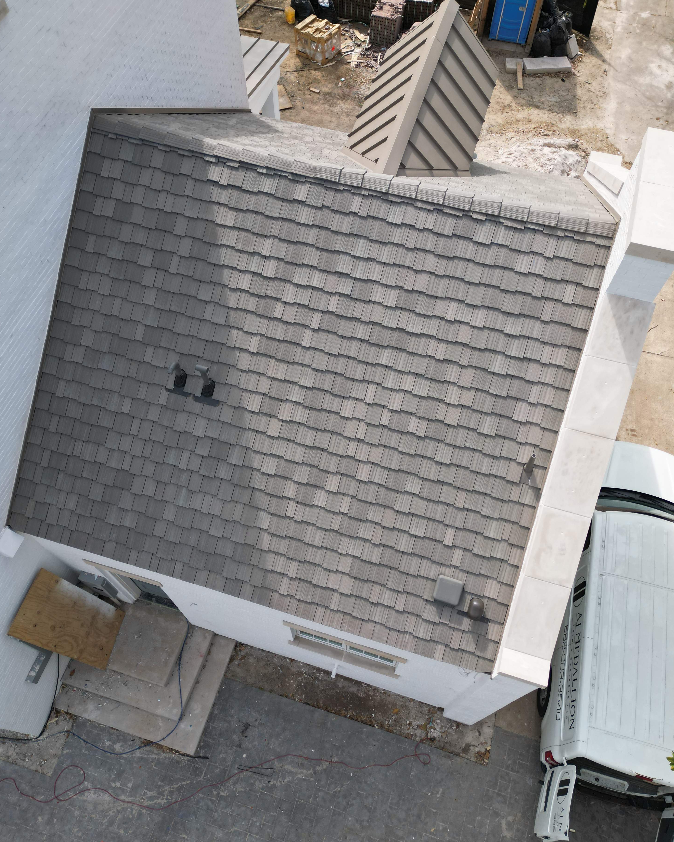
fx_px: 648
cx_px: 345
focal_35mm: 26
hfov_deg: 54.9
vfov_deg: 66.0
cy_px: 432
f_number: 1.7
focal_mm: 6.72
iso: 130
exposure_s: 1/2000
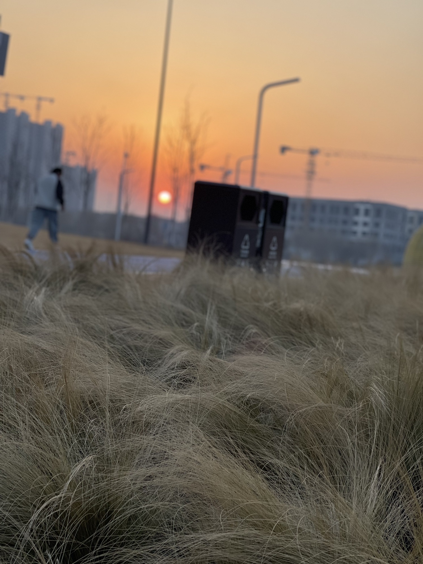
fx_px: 1043
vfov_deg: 30.3
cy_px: 282
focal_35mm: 64
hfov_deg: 22.9
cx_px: 212
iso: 32
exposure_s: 1/356
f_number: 2.2
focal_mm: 7.5
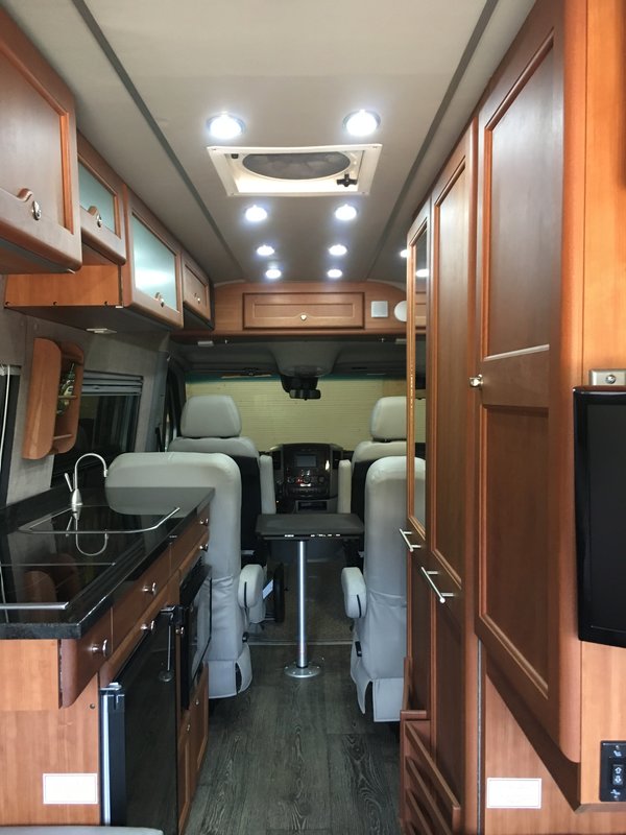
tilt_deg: -4.9
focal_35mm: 29
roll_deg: -0.2
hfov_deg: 48.2
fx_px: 699
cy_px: 418
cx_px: 313
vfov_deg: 61.7
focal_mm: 4.15
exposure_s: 1/30
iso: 125
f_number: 2.2
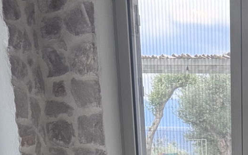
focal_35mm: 104
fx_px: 703
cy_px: 403
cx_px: 280
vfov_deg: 10.4
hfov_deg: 19.1
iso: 160
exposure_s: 1/121
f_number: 1.78
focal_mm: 6.76
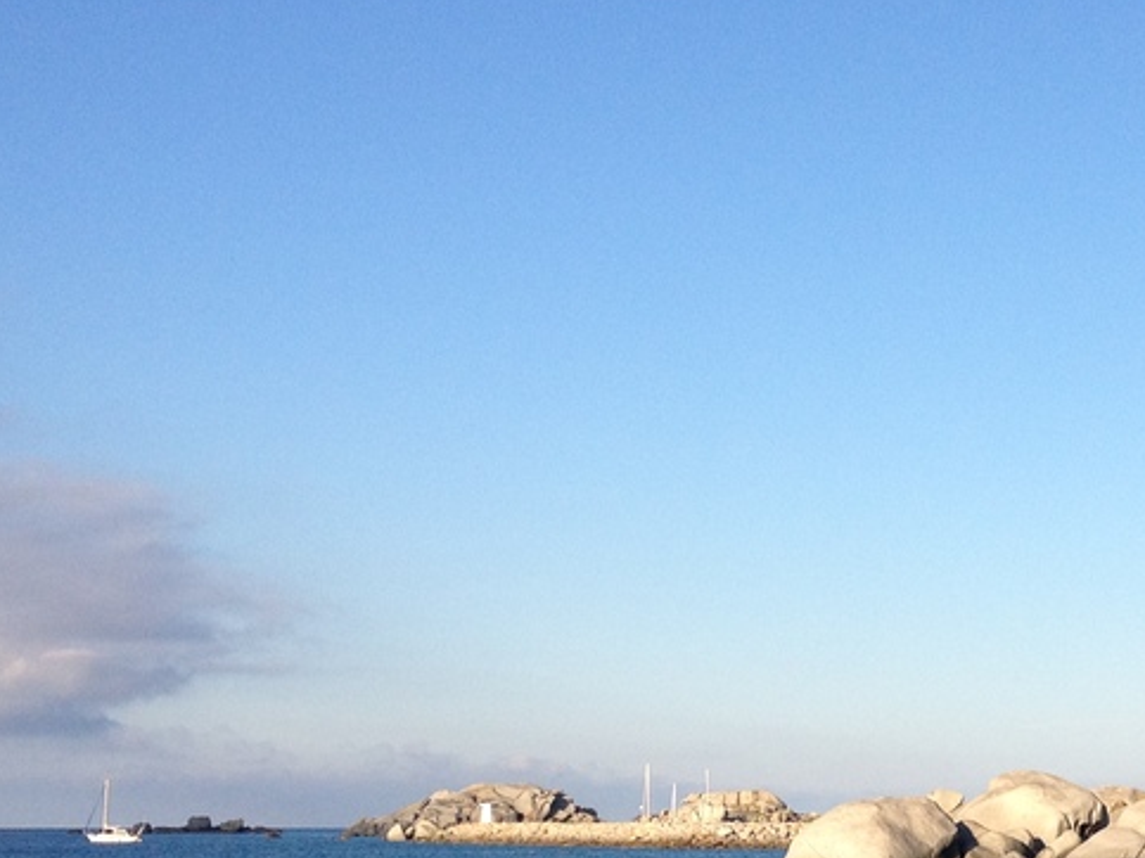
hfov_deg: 22.0
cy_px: 770
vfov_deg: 16.7
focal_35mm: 87
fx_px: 2877
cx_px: 1034
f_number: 2.4
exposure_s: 1/1493
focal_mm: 4.28
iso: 64
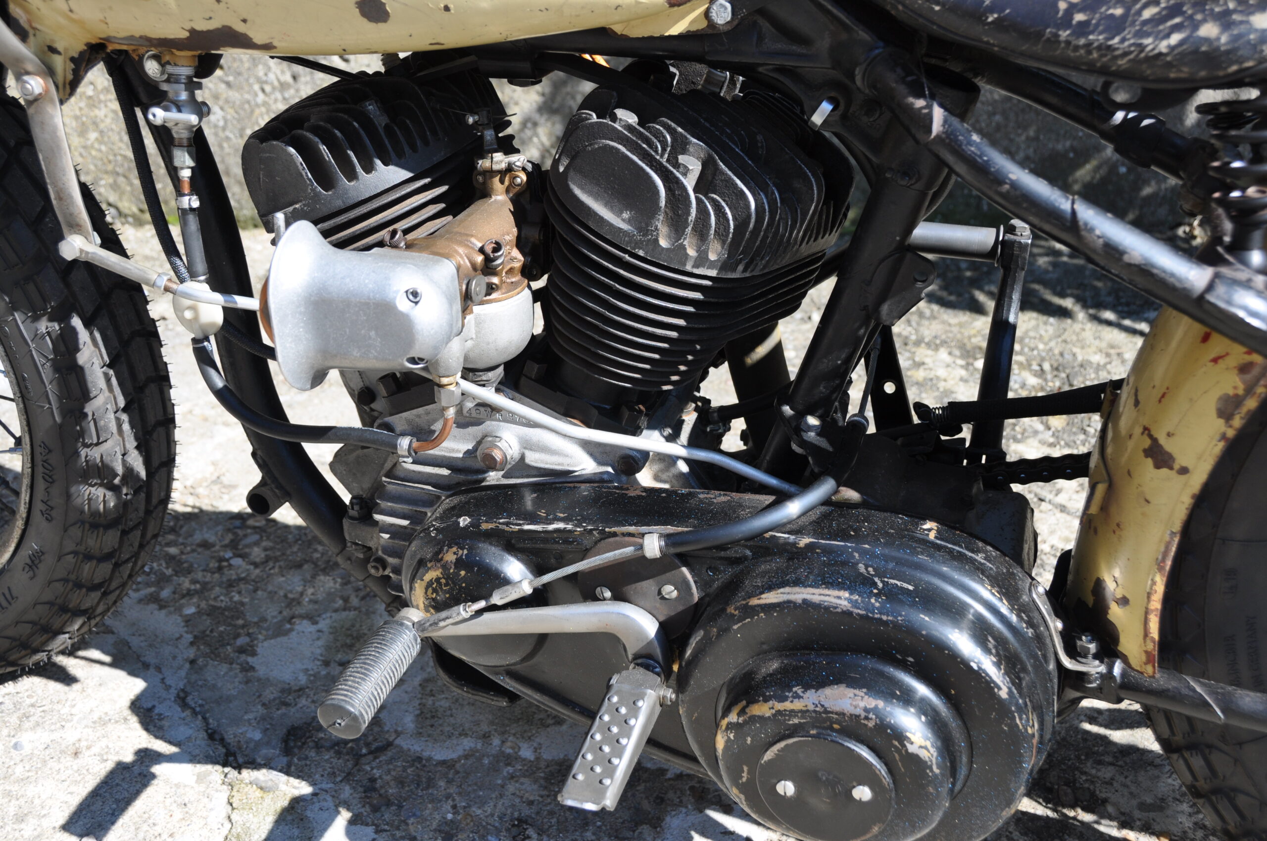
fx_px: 1371
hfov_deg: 49.6
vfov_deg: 34.1
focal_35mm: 39
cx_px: 634
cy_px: 420
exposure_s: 1/400
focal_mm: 26
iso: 200
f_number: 5.6
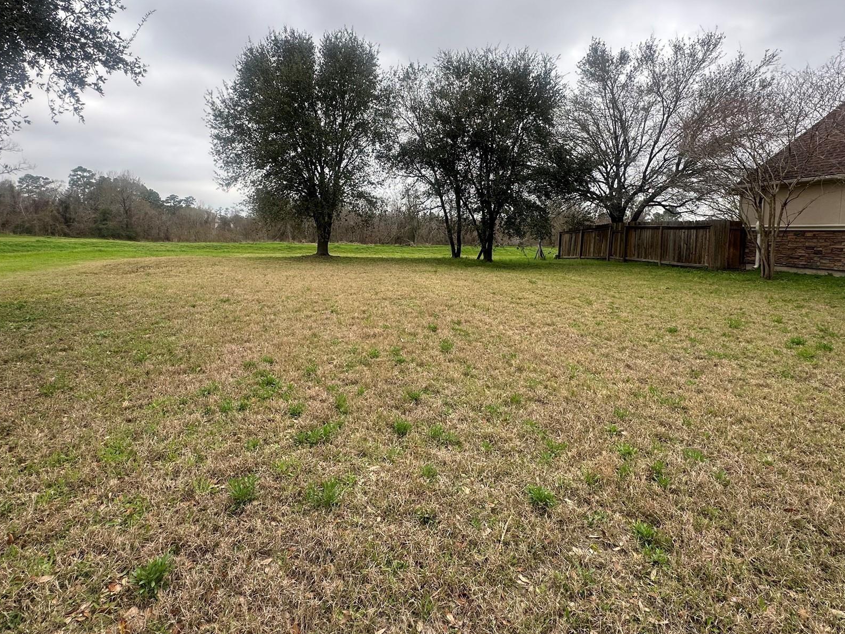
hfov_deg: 87.7
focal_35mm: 18
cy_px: 259
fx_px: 439
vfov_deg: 71.0
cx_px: 417
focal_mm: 2.22
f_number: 2.2
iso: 40
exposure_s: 1/422
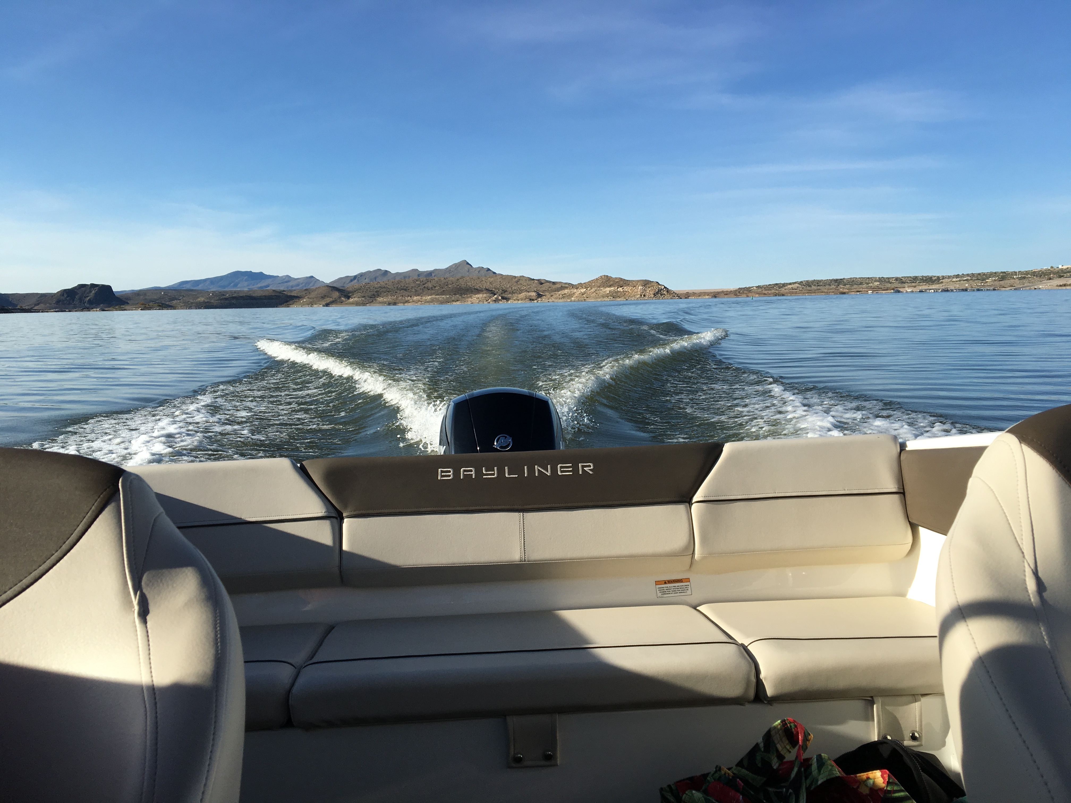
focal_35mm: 29
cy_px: 402
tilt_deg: -5.0
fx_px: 897
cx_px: 536
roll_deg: +1.6
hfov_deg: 61.7
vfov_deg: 48.2
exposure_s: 1/1637
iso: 25
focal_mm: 4.15
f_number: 2.2
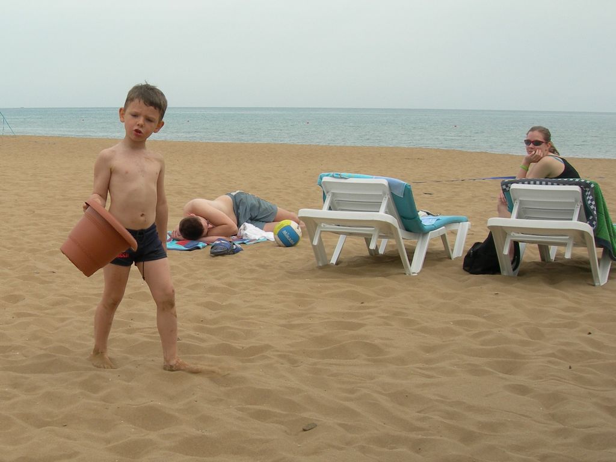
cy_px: 231
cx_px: 308
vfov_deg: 37.7
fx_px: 676
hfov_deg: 49.0
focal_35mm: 38
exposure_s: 1/247
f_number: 4.8
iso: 50
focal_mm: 7.8
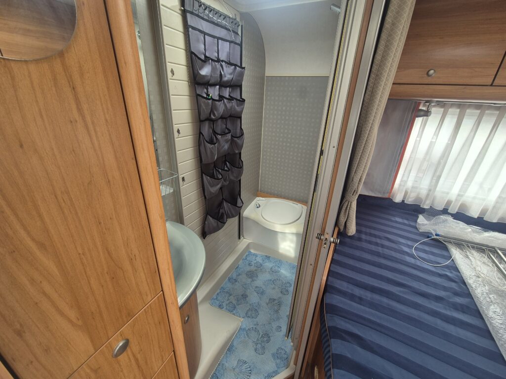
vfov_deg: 89.9
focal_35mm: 13
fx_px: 190
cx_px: 253
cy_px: 190
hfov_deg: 106.2
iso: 64
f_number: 2.2
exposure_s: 1/100
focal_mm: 2.2
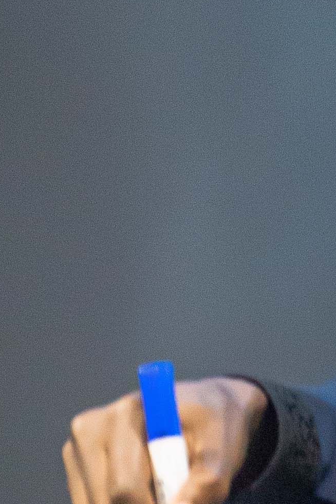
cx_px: 662
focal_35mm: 1089
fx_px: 15245
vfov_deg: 1.9
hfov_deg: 1.3
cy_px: 747
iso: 8000
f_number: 2.8
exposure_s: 1/320
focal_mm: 178
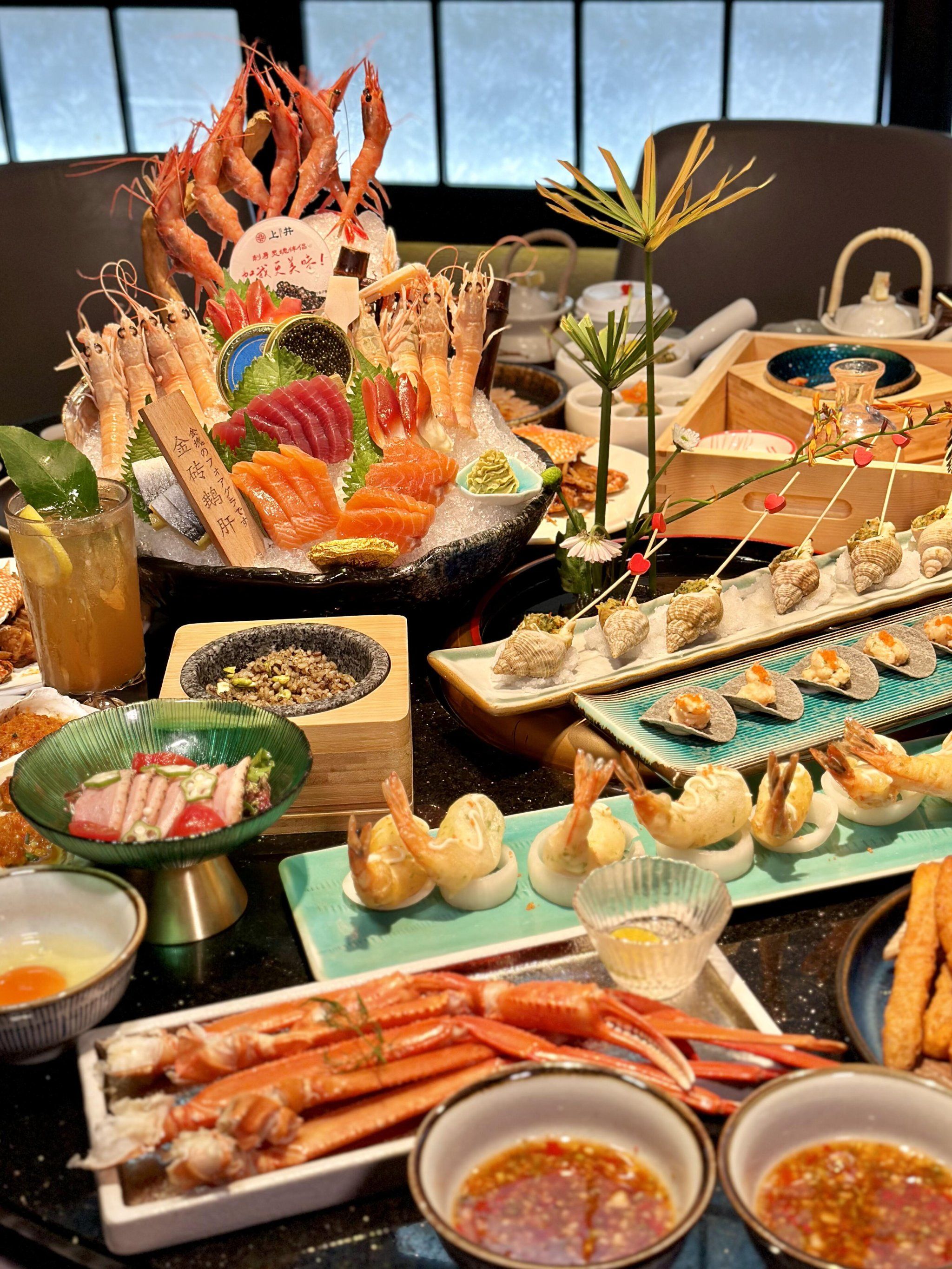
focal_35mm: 48
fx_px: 1760
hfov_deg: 30.3
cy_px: 634
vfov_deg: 39.7
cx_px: 476
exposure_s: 1/100
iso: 100
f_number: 1.78
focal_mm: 6.86
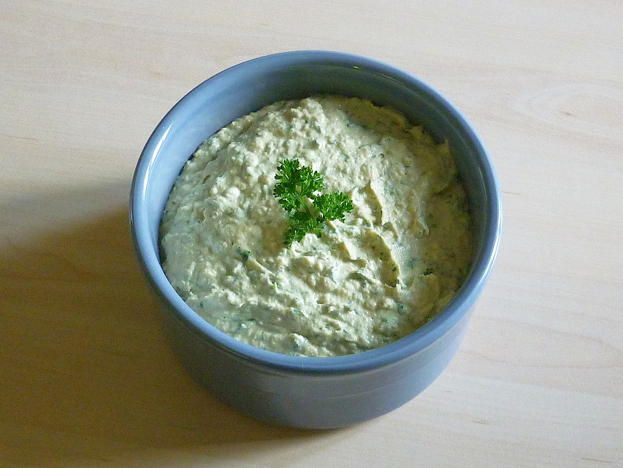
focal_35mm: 74
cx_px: 312
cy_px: 234
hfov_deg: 26.3
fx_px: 1332
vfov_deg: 19.9
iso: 250
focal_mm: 6.9
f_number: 3
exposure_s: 1/40
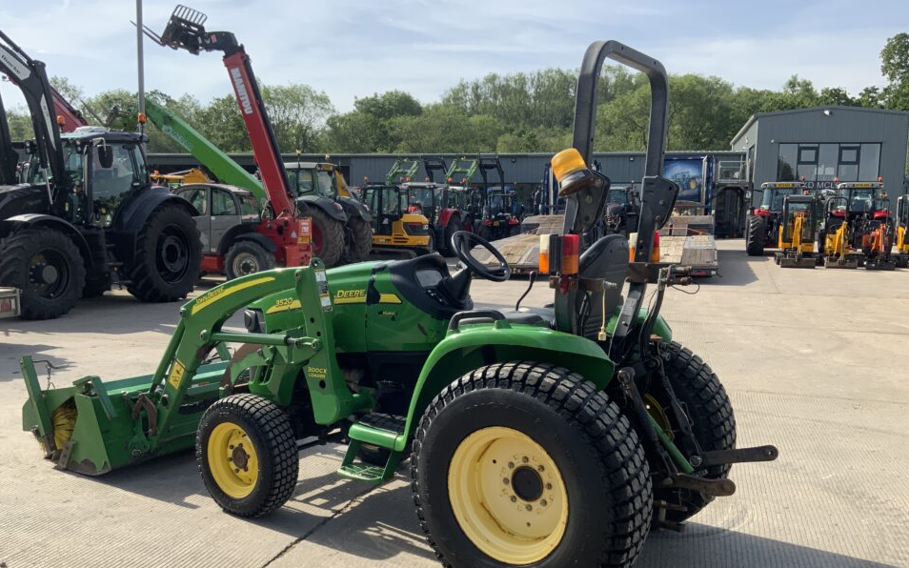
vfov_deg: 38.2
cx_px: 433
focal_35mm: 33
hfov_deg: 58.1
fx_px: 817
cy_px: 328
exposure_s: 1/1250
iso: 16
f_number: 1.8
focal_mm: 3
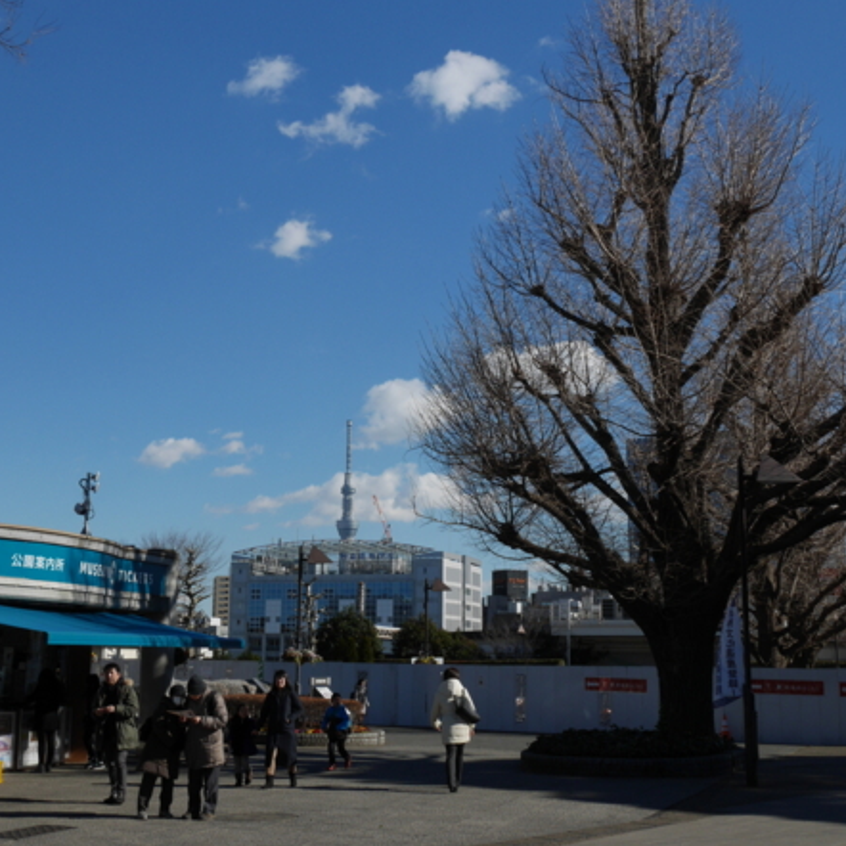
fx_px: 1327
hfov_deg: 35.3
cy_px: 416
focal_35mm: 48
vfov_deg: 35.4
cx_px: 394
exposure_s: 1/400
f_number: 10
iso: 200
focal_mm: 20
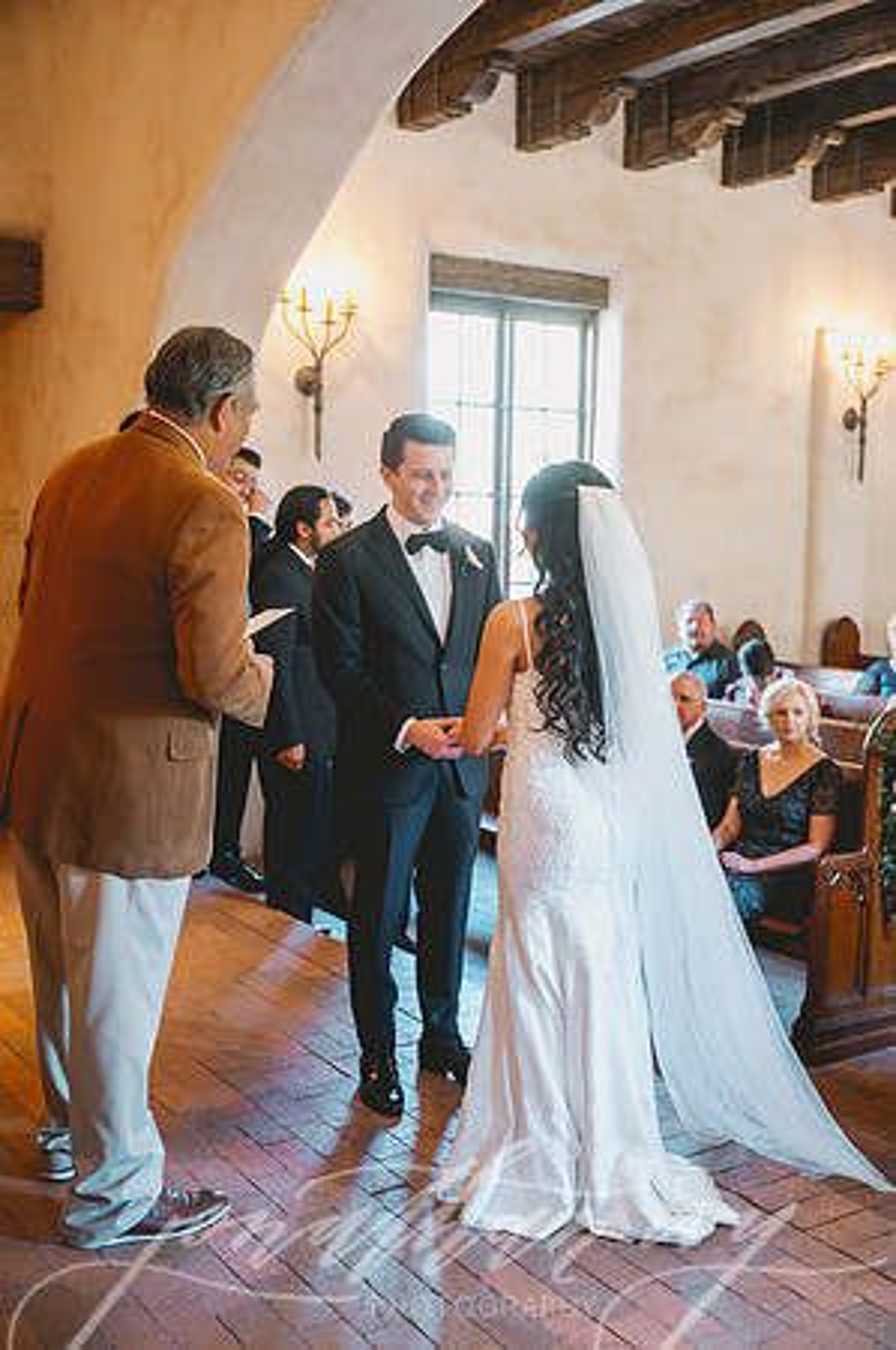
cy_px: 675
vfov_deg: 48.5
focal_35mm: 40
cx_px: 448
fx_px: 1497
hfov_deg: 33.3
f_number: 2.8
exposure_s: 1/125
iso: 1600
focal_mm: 40
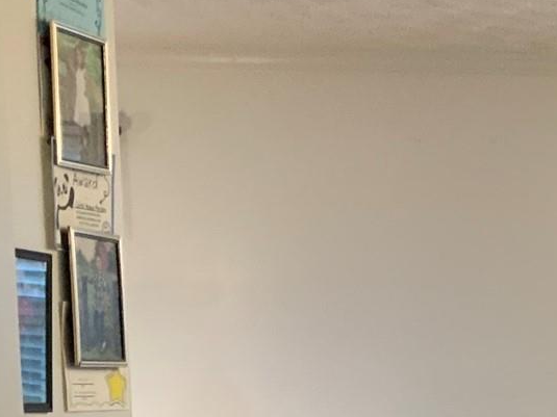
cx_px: 1037
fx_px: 1786
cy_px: 568
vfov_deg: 12.8
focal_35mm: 111
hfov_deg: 15.1
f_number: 1.8
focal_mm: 3
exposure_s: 1/60
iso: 160
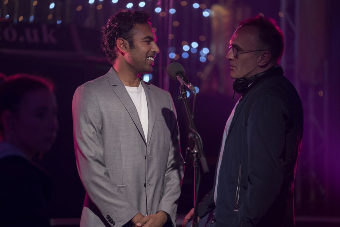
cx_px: 170
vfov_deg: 7.7
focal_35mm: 178
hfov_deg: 11.5
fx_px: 1681
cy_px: 114
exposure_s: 1/125
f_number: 2.8
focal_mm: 178
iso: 1600
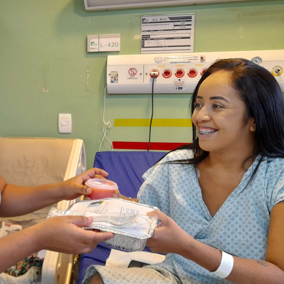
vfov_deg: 44.8
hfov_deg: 43.7
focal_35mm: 37
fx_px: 343
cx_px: 76
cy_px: 124
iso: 320
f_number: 2
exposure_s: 1/40
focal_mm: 4.6
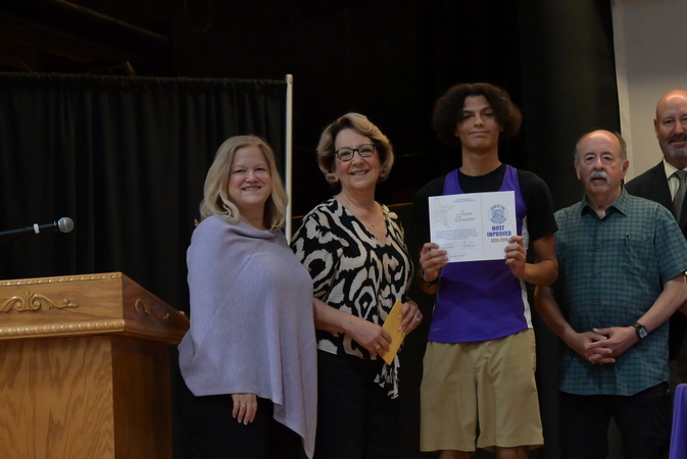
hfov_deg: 27.4
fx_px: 1394
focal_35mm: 73
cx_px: 485
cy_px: 315
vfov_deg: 18.6
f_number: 7.1
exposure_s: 1/200
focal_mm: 48
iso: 6400
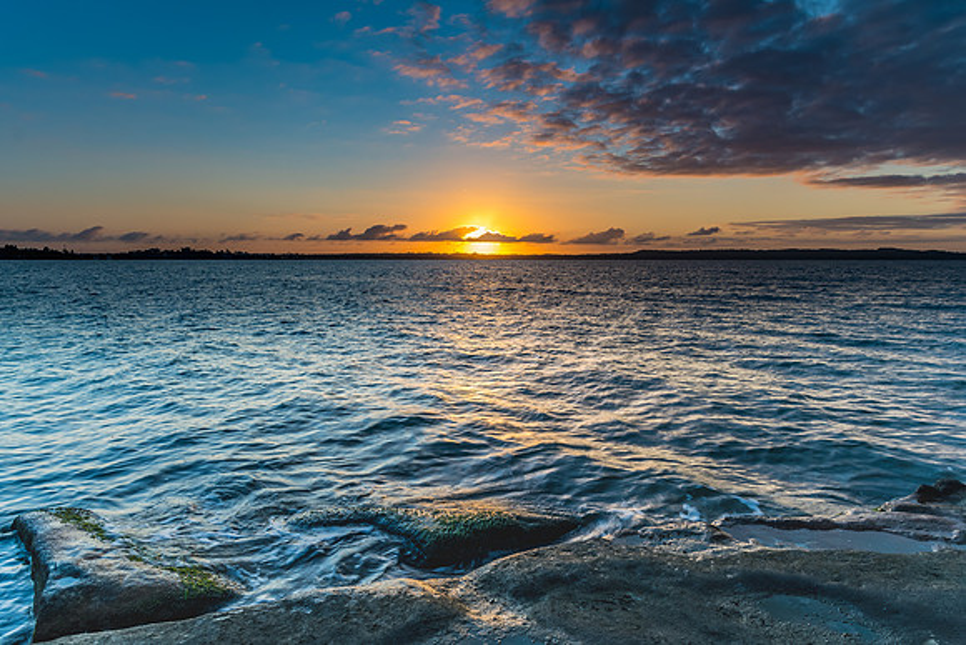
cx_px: 483
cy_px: 322
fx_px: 651
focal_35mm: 24
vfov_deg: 52.7
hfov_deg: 73.2
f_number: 9
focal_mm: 16
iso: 50
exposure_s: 1/10
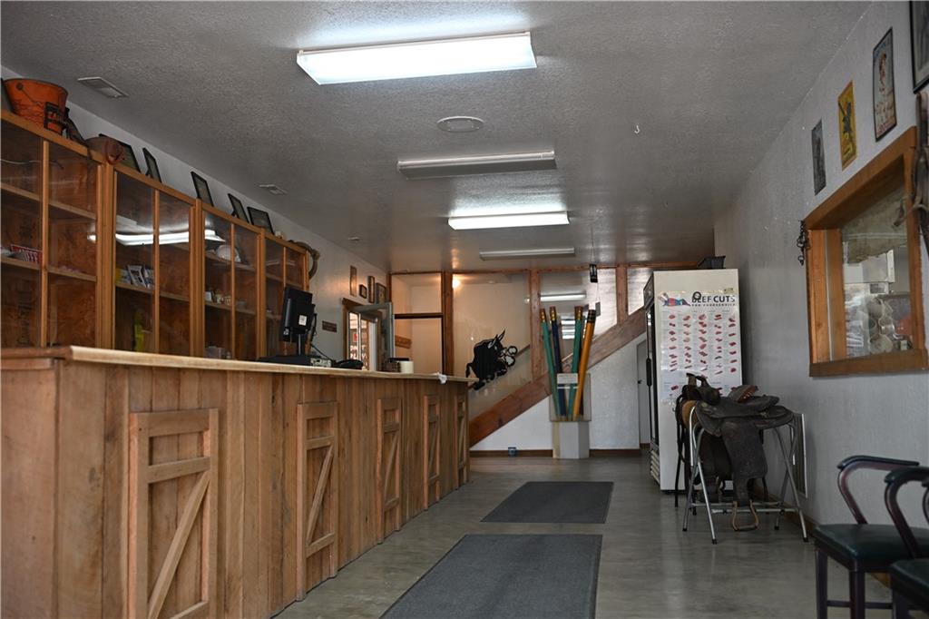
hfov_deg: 54.4
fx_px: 903
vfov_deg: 37.8
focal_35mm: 35
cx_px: 464
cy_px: 310
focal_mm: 35
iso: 900
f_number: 2.8
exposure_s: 1/125
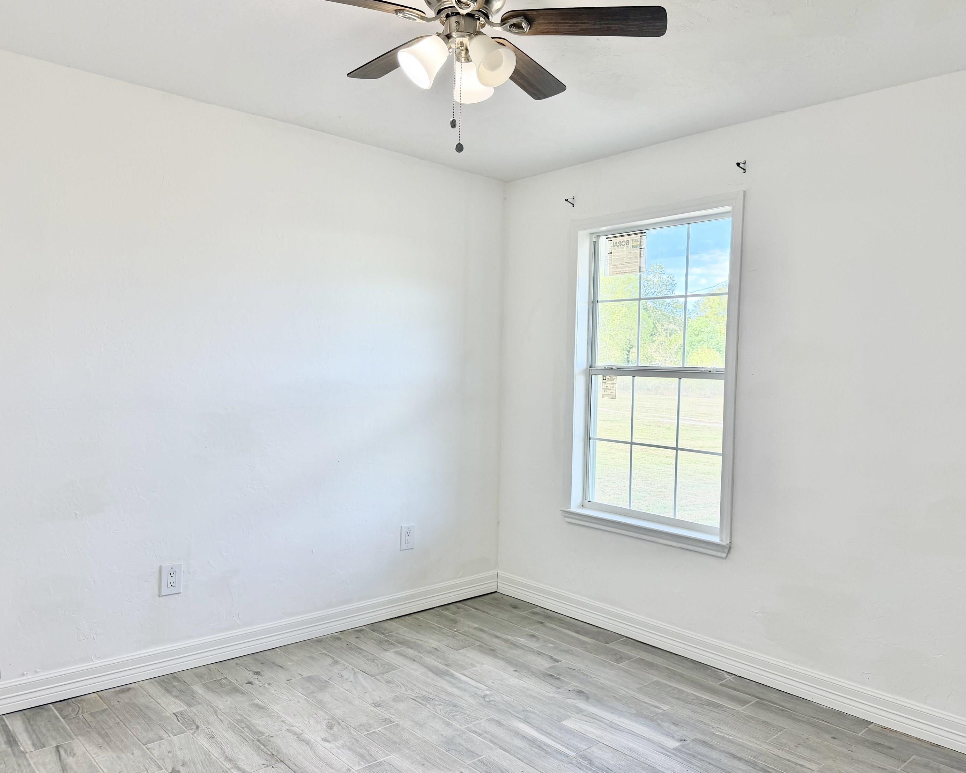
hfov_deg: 66.0
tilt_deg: -2.3
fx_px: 743
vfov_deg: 54.9
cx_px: 513
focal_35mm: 26
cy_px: 387
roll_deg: -1.3
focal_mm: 6.76
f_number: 1.78
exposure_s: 1/162
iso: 80
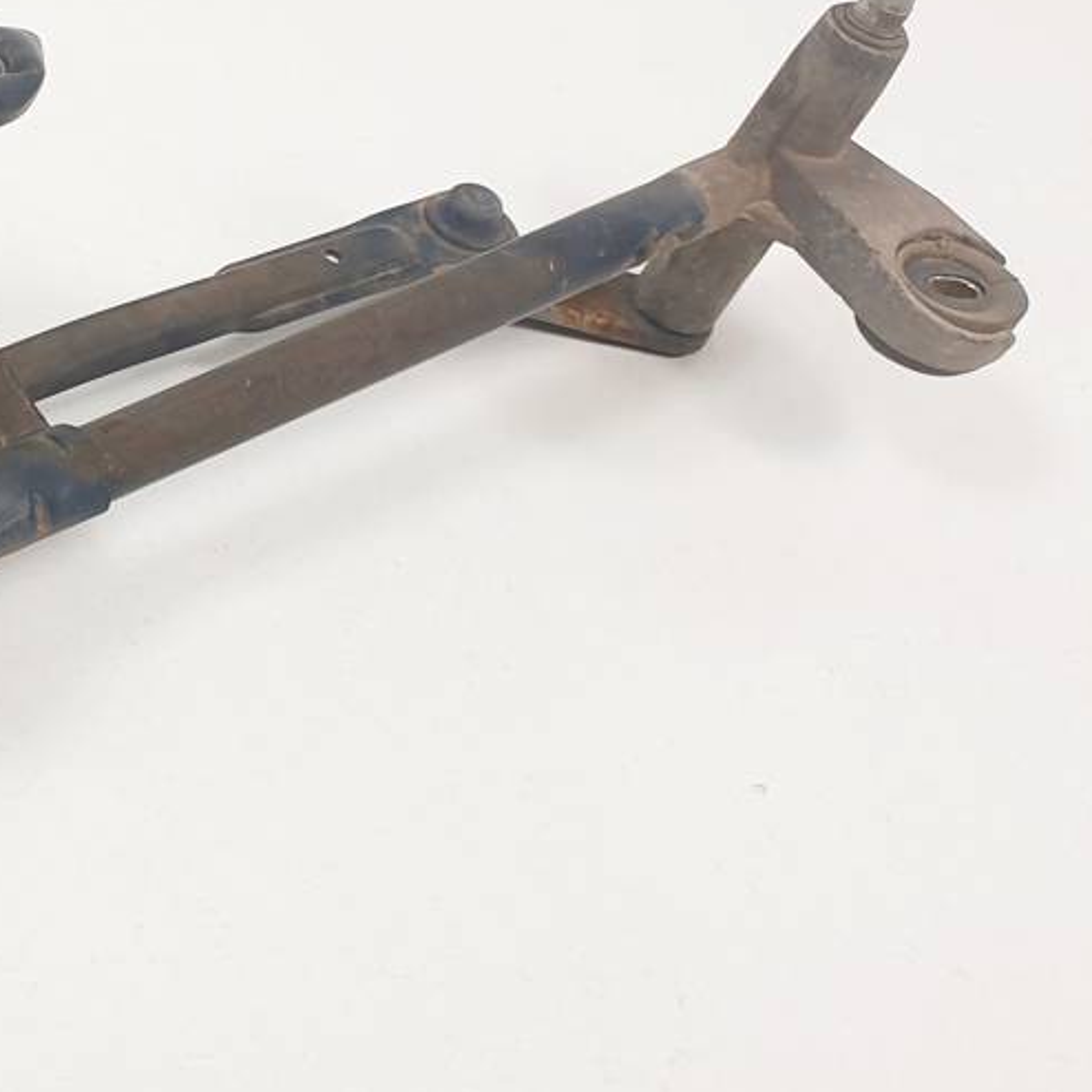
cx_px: -475
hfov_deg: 22.0
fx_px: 2391
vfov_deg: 25.7
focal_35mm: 67
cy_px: 672
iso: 50
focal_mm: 4.3
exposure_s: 1/309
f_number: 2.4
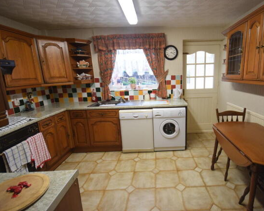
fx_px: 133
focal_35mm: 17
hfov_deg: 88.6
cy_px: 105
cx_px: 158
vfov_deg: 76.9
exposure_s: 1/60
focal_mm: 10
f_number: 4
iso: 640
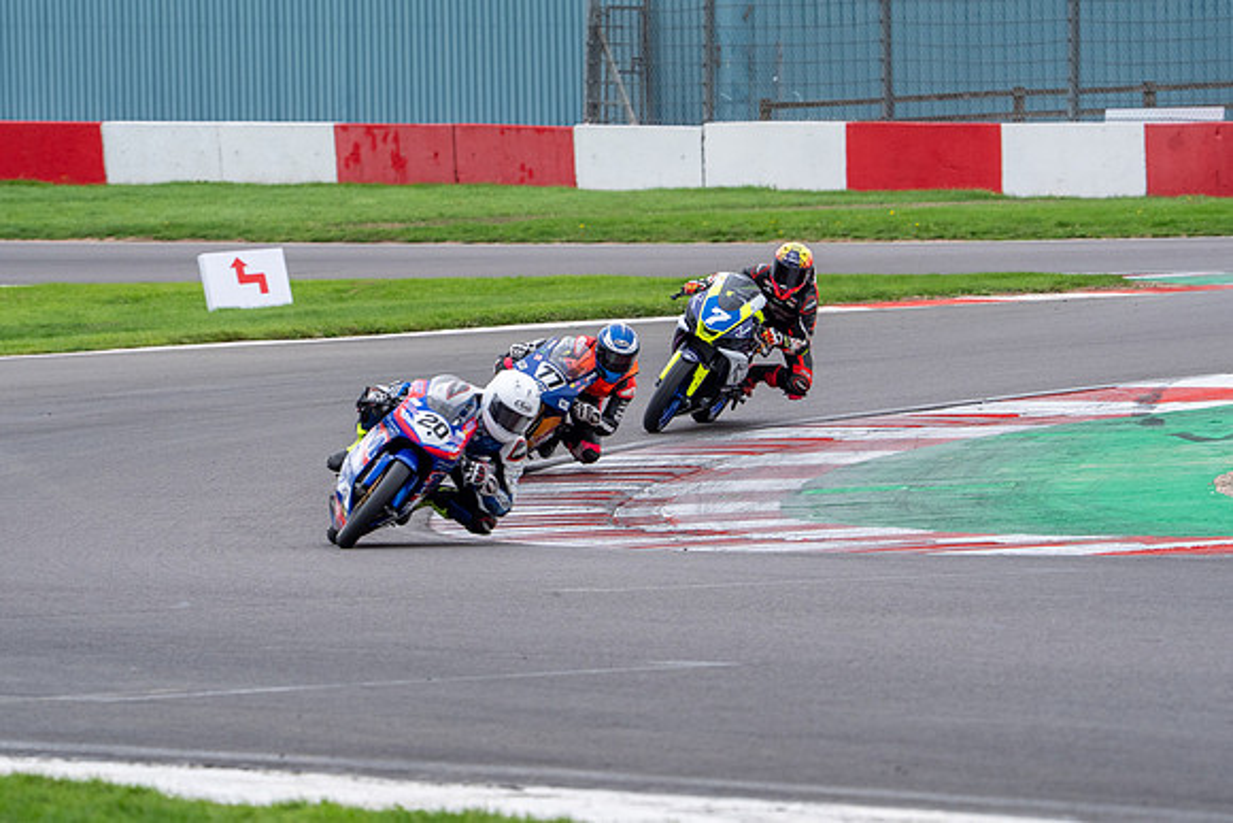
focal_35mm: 351
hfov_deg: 5.9
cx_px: 617
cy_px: 322
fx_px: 12023
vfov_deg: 3.9
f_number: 9
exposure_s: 1/320
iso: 800
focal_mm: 288
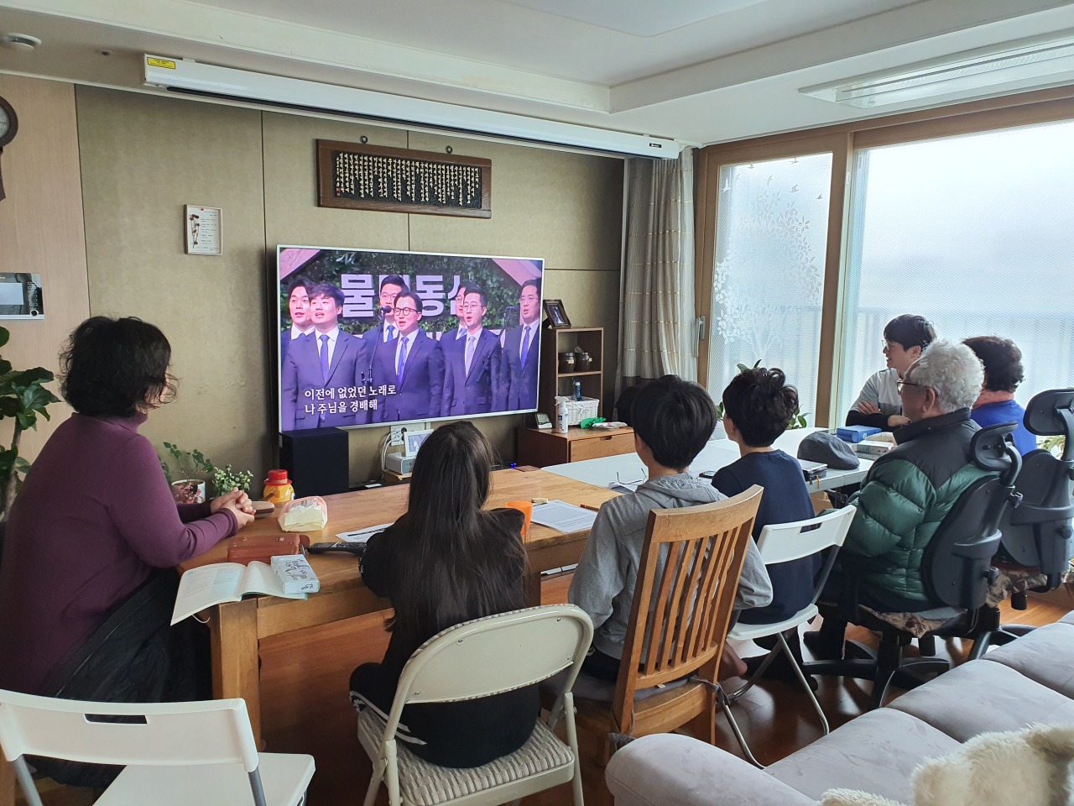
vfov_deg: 53.1
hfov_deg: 67.3
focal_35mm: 26
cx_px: 537
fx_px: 807
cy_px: 403
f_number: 2.4
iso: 200
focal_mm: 4.3
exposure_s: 1/120
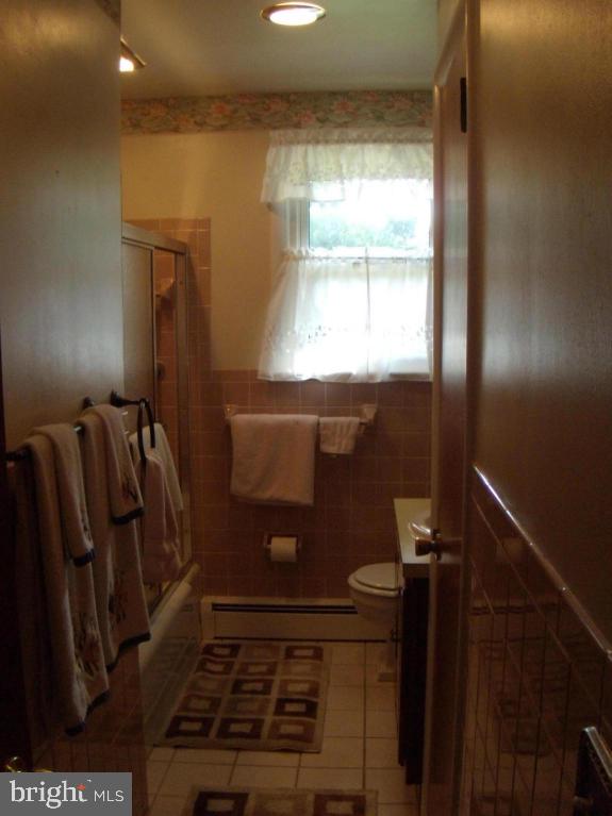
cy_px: 408
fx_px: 849
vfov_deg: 51.4
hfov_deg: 39.6
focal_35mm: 36
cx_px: 306
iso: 400
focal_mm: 6.4
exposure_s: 1/50
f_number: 3.6
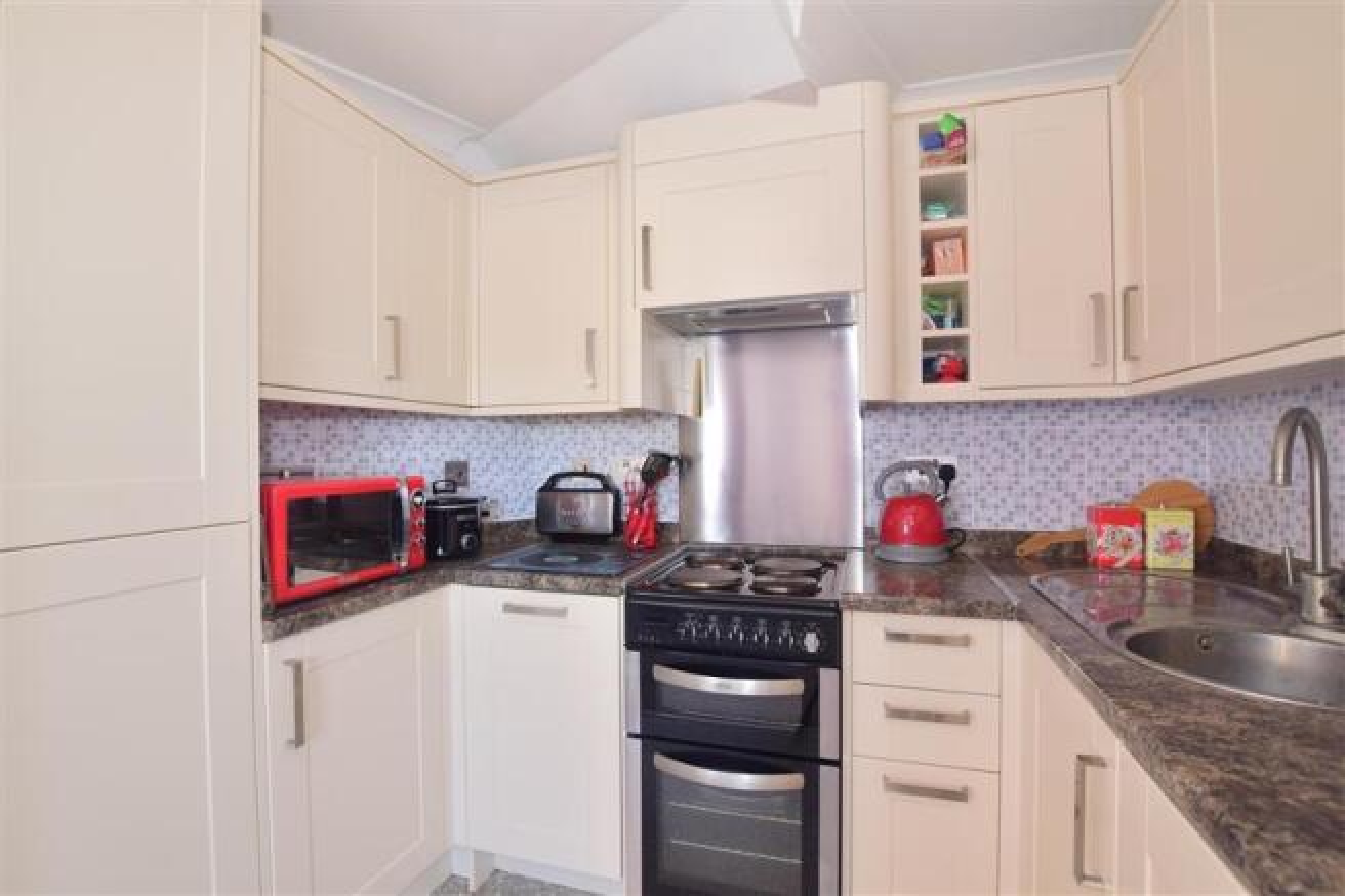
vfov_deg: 77.3
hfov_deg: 100.4
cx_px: 672
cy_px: 448
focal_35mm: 15
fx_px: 560
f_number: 7.1
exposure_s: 2
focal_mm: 10
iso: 100
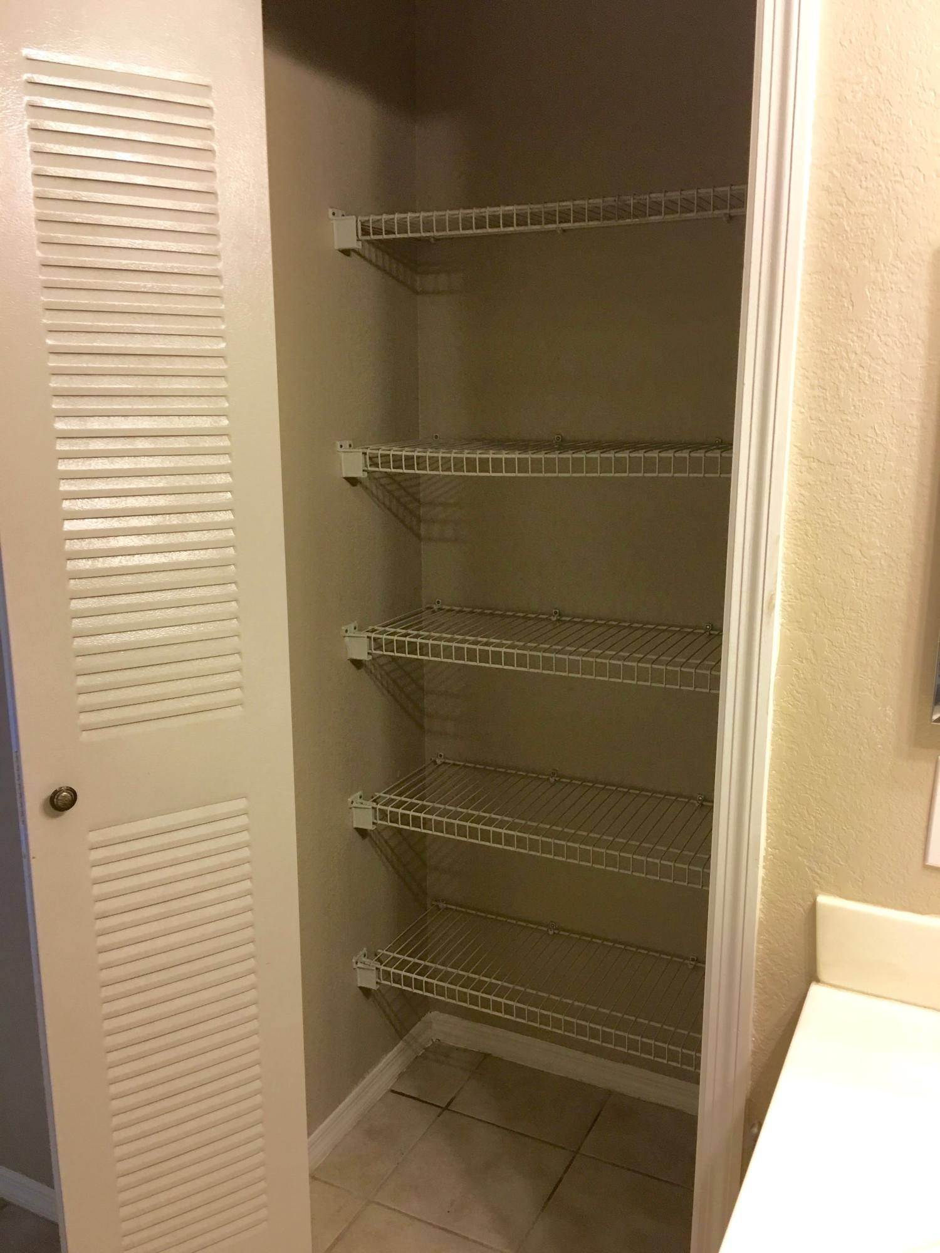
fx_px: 1050
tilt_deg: -12.6
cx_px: 470
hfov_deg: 48.2
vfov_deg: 61.7
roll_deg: -0.2
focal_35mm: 29
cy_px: 626
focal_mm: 4.15
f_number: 2.2
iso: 50
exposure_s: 1/15
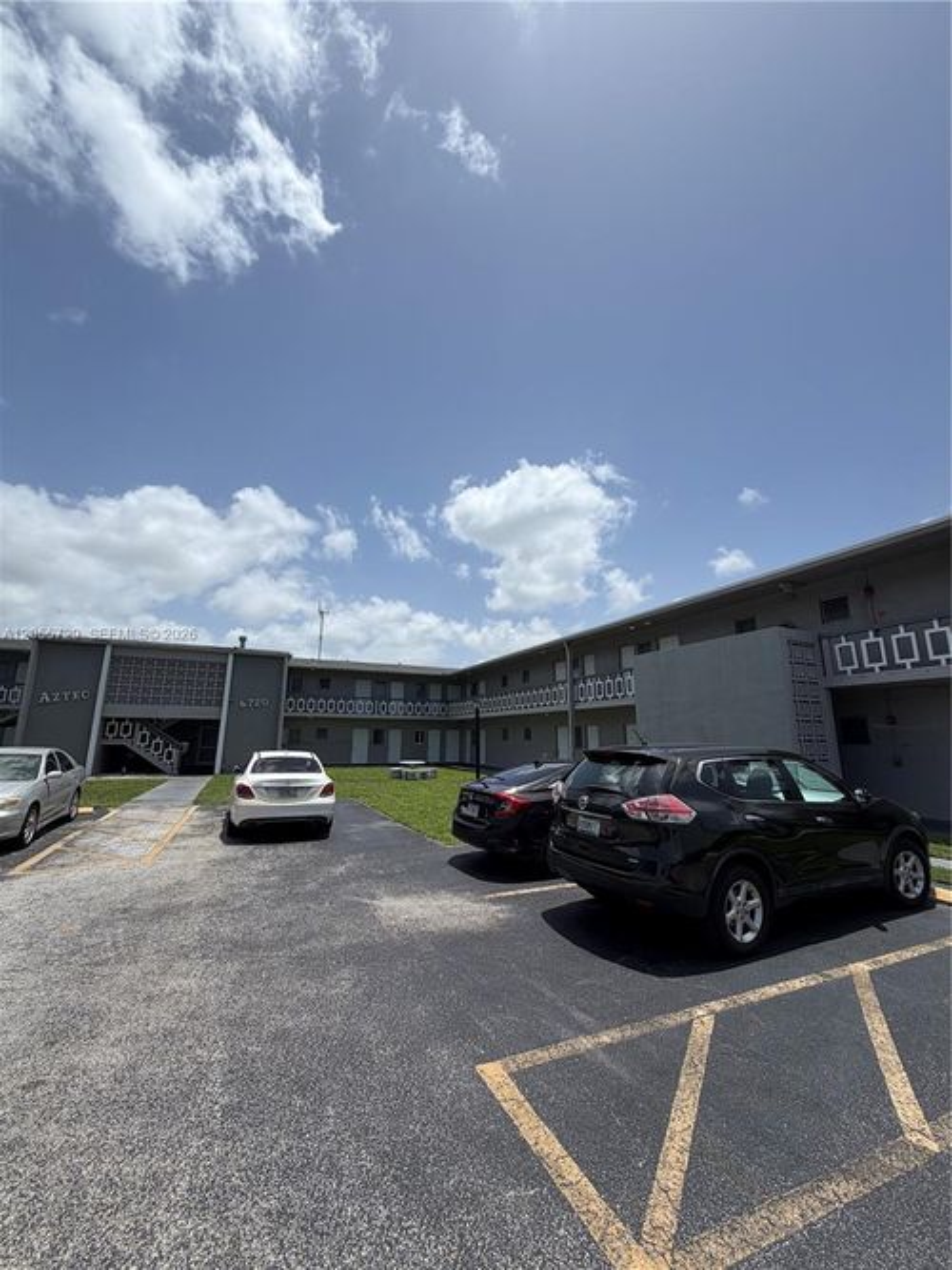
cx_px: 476
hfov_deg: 85.7
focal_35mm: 14
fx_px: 514
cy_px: 635
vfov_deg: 102.1
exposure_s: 1/1464
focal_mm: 2.22
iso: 20
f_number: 2.2
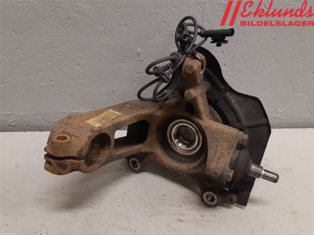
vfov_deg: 53.1
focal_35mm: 26
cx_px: 157
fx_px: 236
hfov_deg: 67.3
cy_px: 118
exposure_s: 1/50
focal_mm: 3.93
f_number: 1.7
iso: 160
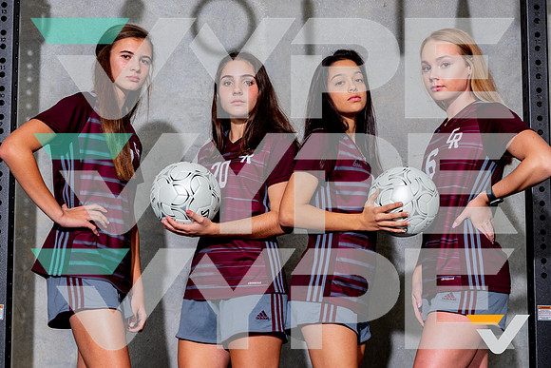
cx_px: 267
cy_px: 245
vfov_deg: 23.0
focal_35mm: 59
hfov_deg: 34.0
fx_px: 901
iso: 160
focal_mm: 44
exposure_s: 1/160
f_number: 5
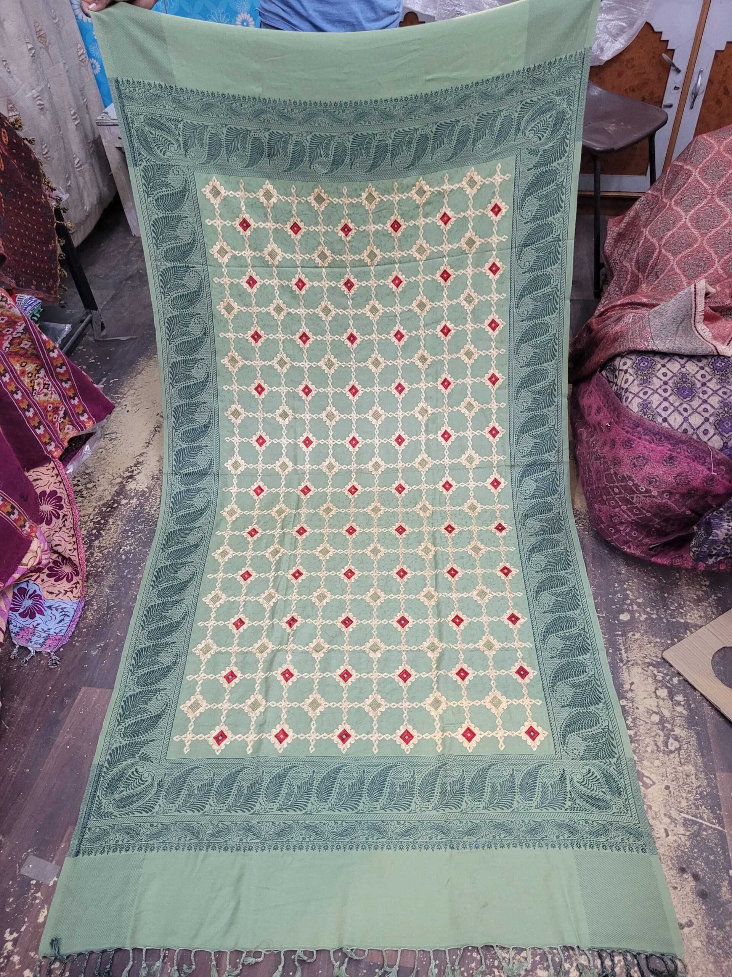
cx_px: 366
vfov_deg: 67.3
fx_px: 733
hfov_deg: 53.1
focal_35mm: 26
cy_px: 488
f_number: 1.8
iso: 500
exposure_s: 1/50
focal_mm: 5.4
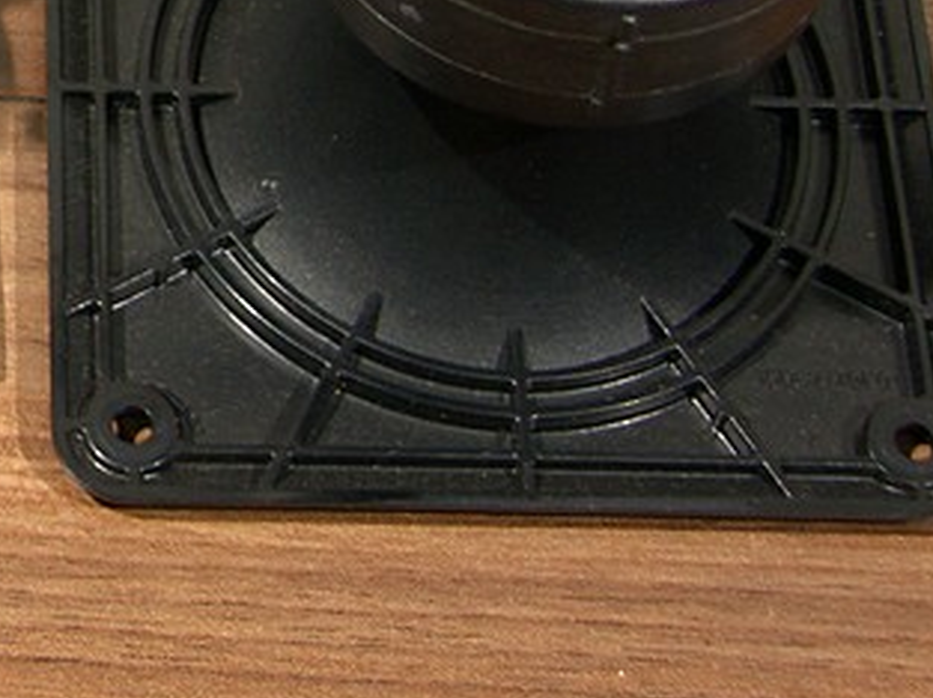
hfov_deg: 13.2
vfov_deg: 10.1
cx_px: -322
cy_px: -158
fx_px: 3877
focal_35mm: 144
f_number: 2.5
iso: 50
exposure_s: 1/40
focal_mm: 11.5
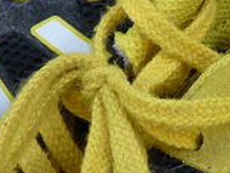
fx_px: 1117
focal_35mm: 168
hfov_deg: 11.7
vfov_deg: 8.8
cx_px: 149
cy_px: 182
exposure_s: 1/60
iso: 80
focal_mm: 4.8
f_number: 2.8
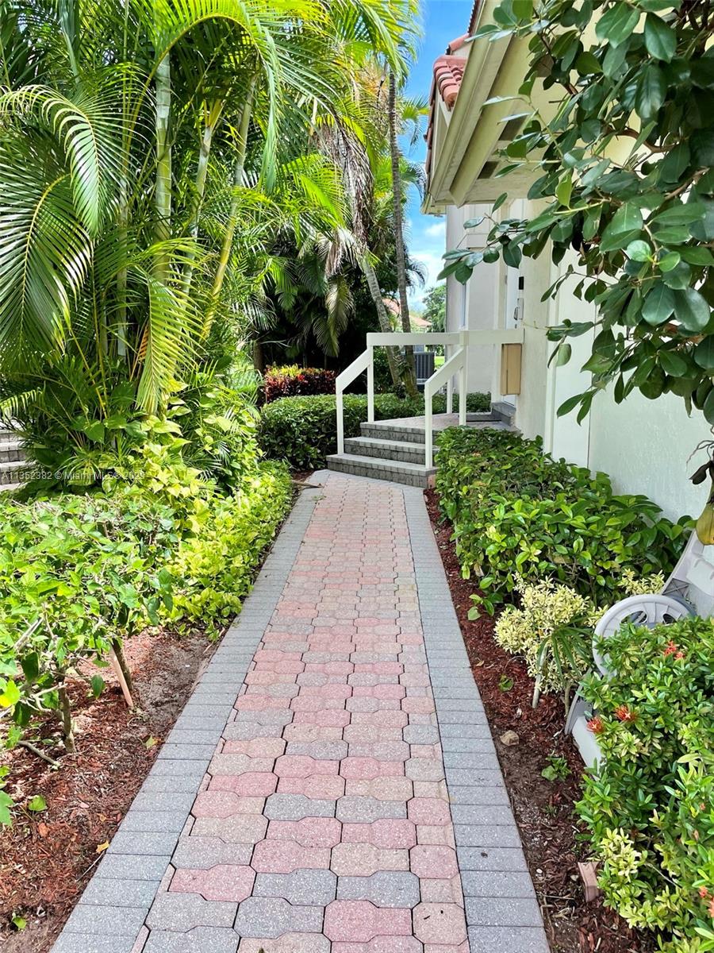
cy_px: 476
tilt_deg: -11.2
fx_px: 715
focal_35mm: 26
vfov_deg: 67.3
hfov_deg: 53.1
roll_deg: +1.4
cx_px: 357
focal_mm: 4.2
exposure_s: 1/527
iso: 32
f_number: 1.6
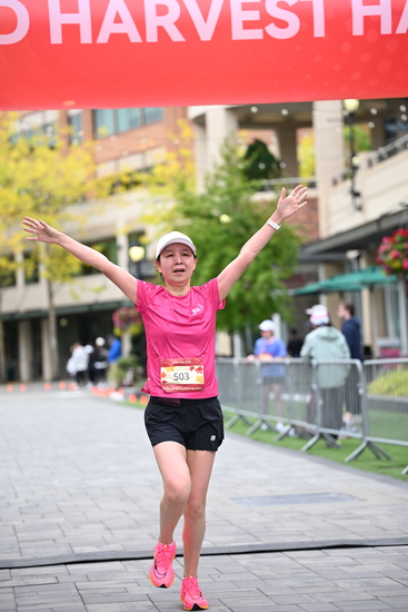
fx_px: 1682
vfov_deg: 20.6
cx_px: 204
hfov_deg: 13.8
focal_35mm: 99
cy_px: 306
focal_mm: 99
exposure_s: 1/2000
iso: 640
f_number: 2.8
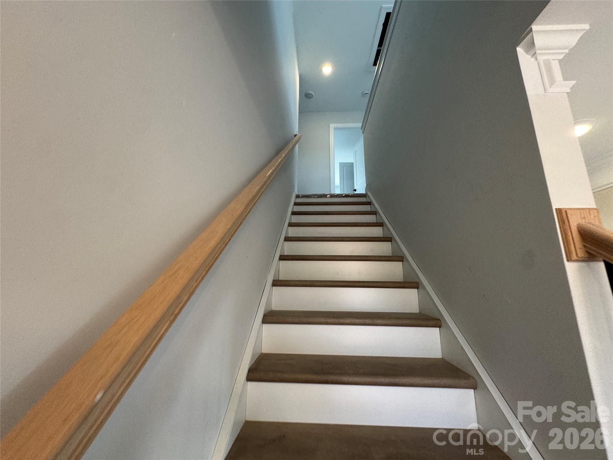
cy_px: 230
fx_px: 248
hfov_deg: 102.1
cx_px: 306
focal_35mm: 14
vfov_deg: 85.7
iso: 160
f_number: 2.2
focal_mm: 2.22
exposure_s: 1/120
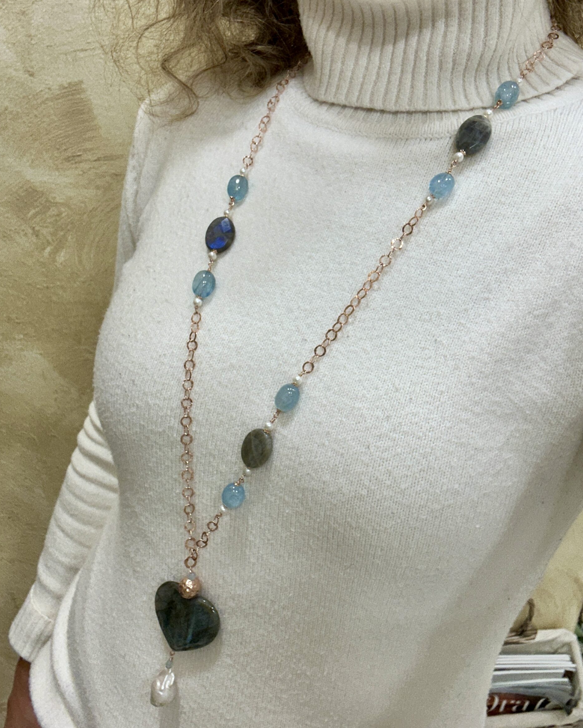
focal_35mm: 32
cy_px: 346
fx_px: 690
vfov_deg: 55.6
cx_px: 295
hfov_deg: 45.8
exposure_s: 1/100
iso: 32
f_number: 1.9
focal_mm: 2.69
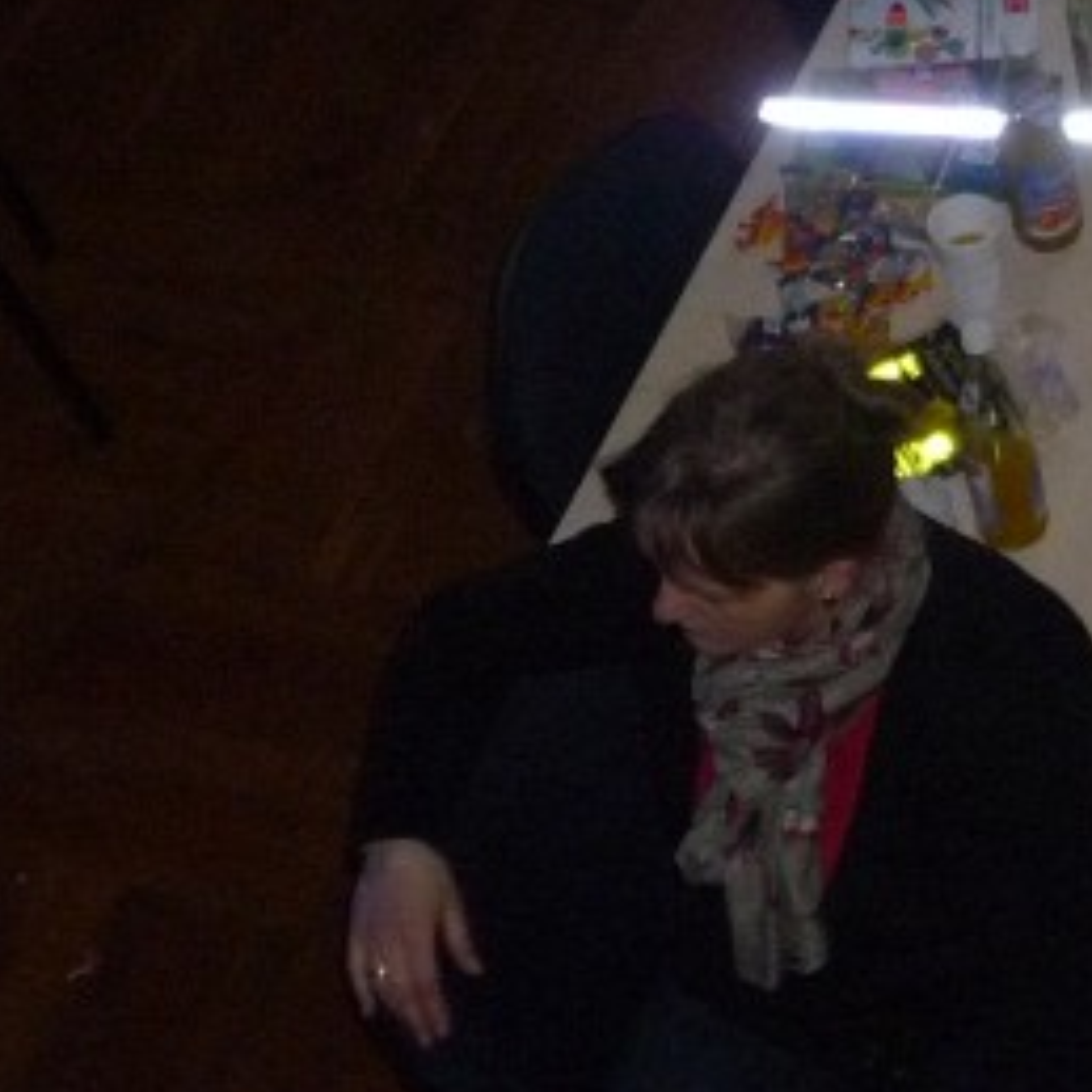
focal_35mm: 150
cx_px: 1649
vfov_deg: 11.6
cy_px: 498
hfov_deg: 11.2
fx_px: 5354
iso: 400
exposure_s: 1/30
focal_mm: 7.1
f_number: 4
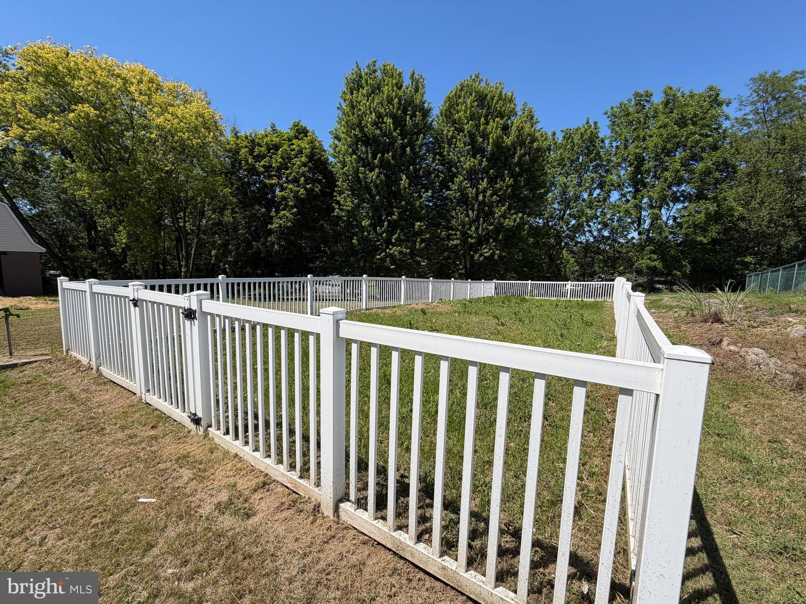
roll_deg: -0.9
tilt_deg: -6.1
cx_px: 403
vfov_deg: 85.7
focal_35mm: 14
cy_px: 302
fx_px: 326
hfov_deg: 102.1
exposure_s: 1/853
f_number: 2.2
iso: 20
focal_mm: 2.22
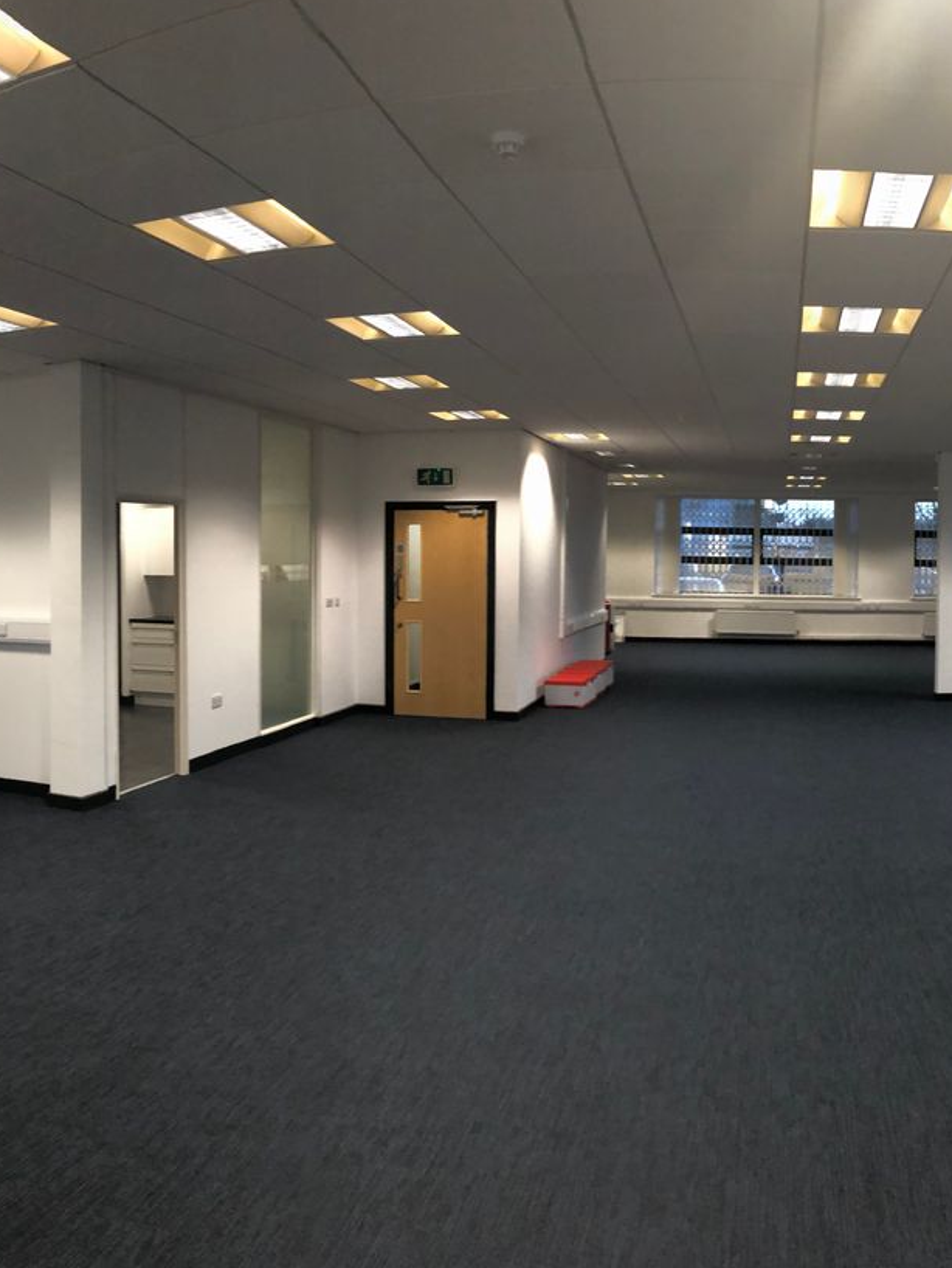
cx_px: 343
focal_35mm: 38
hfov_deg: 37.5
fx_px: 1393
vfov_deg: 49.0
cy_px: 624
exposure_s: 1/100
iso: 160
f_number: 1.8
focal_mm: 3.99
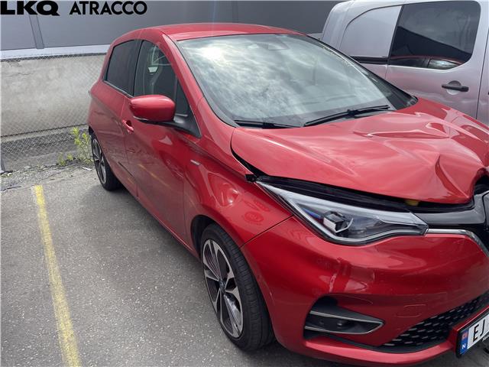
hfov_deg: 67.3
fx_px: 367
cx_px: 244
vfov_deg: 53.1
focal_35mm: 26
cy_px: 184
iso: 32
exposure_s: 1/1618
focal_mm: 4.2
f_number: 1.6
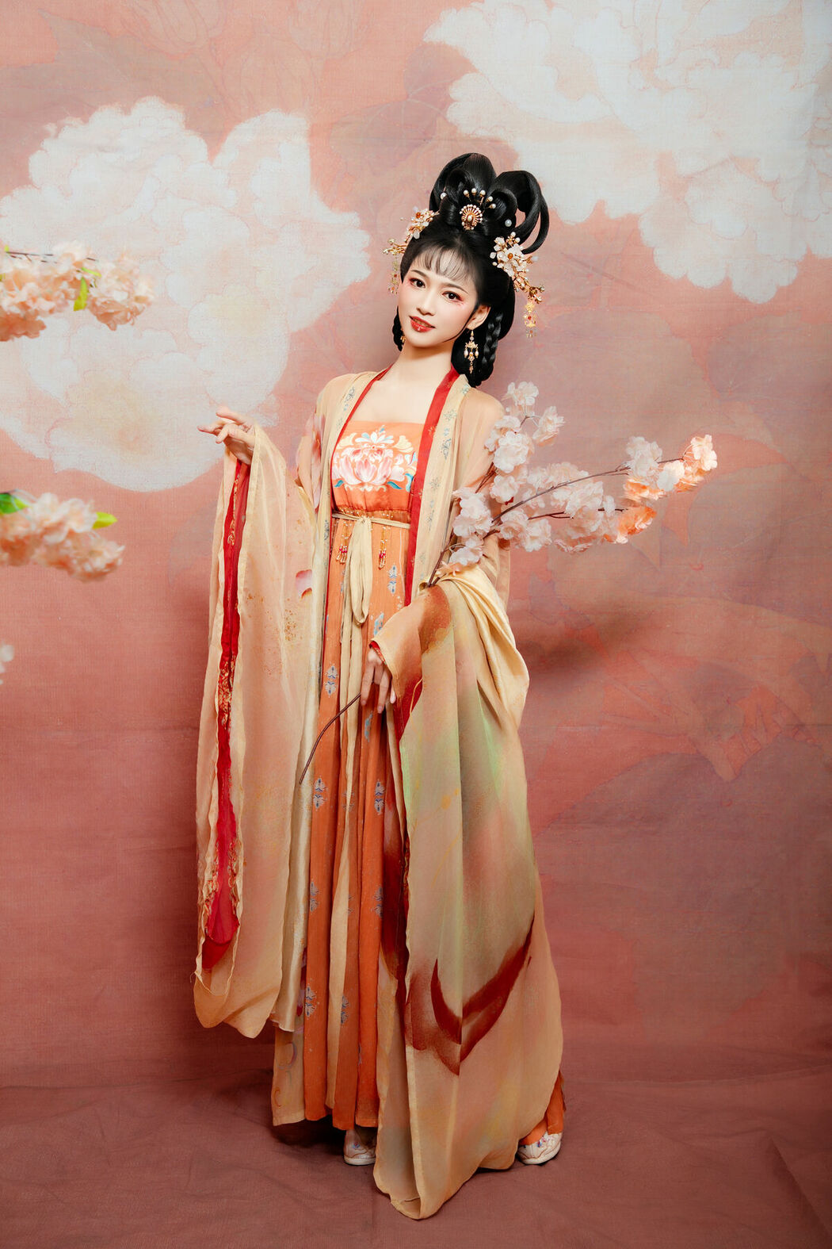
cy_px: 624
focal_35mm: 49
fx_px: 1699
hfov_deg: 27.5
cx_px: 416
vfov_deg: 40.3
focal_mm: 50
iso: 100
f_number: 5
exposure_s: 1/160
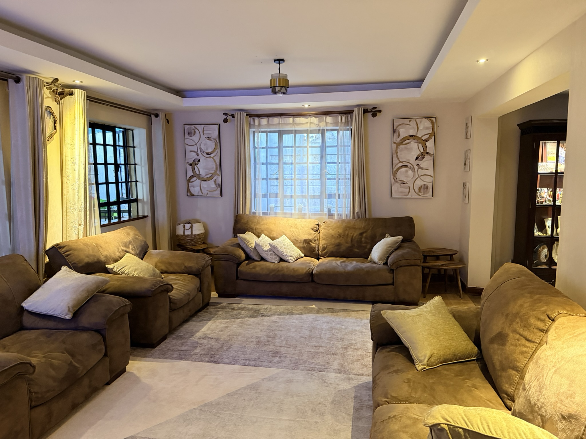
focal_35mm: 24
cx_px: 293
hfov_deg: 71.6
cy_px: 220
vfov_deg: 56.8
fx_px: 406
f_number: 1.78
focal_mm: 6.76
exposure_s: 1/40
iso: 640
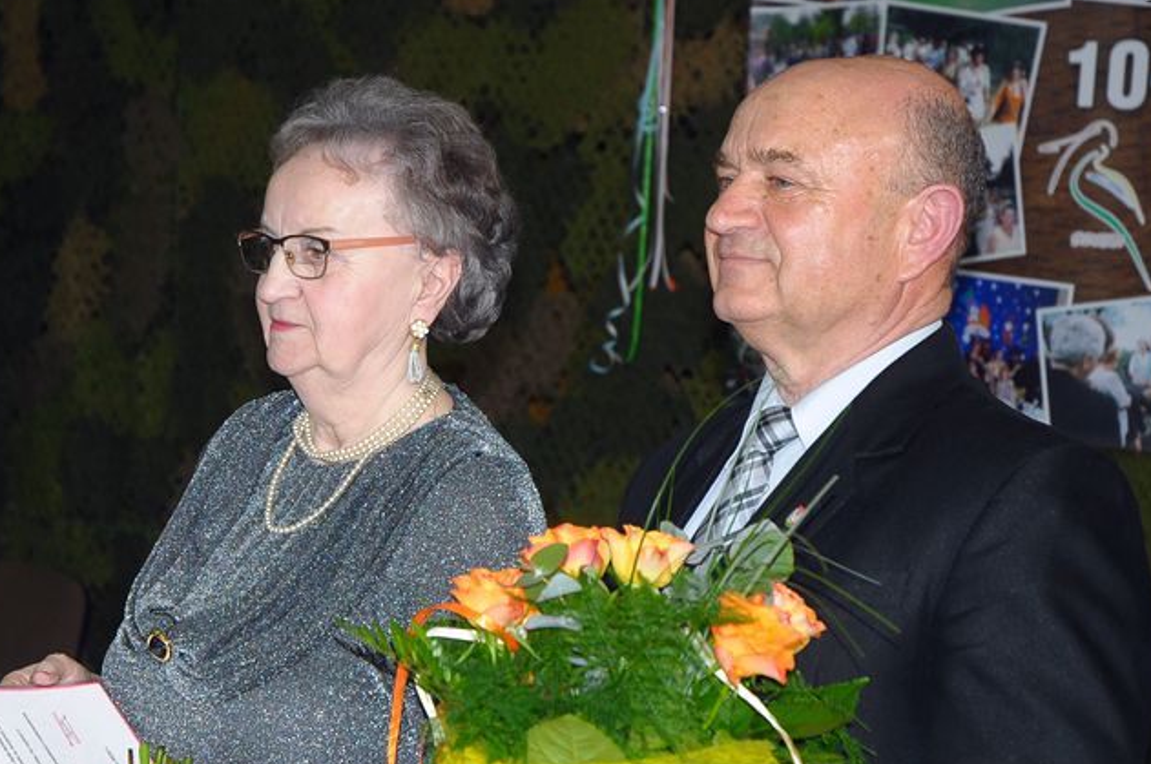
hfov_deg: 21.0
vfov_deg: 14.1
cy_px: 428
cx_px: 458
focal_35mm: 97
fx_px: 3097
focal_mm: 48
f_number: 4.5
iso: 640
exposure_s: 1/60
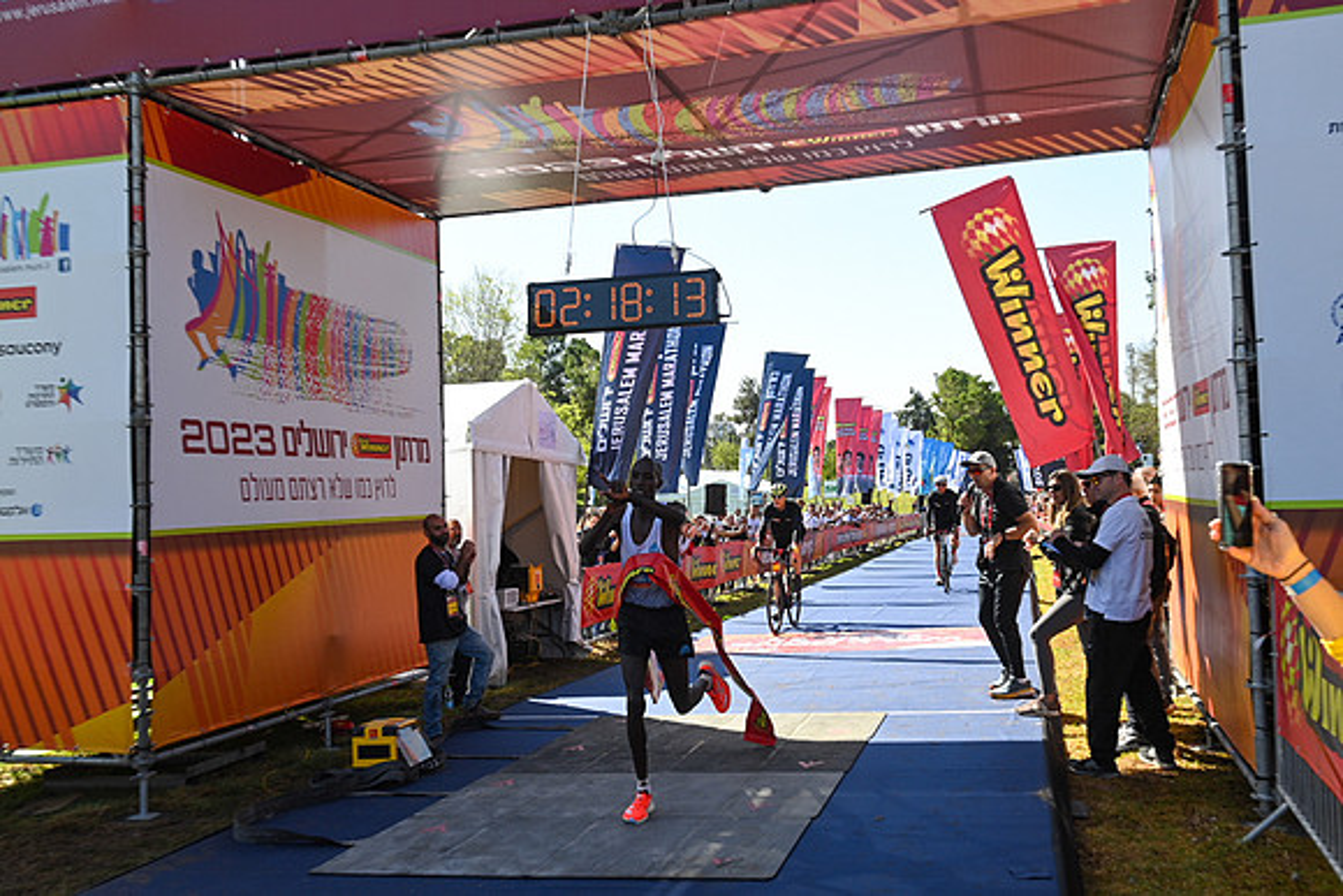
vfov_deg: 38.9
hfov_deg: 55.8
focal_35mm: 34
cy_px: 448
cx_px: 672
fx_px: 1269
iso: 320
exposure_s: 1/500
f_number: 5
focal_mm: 34
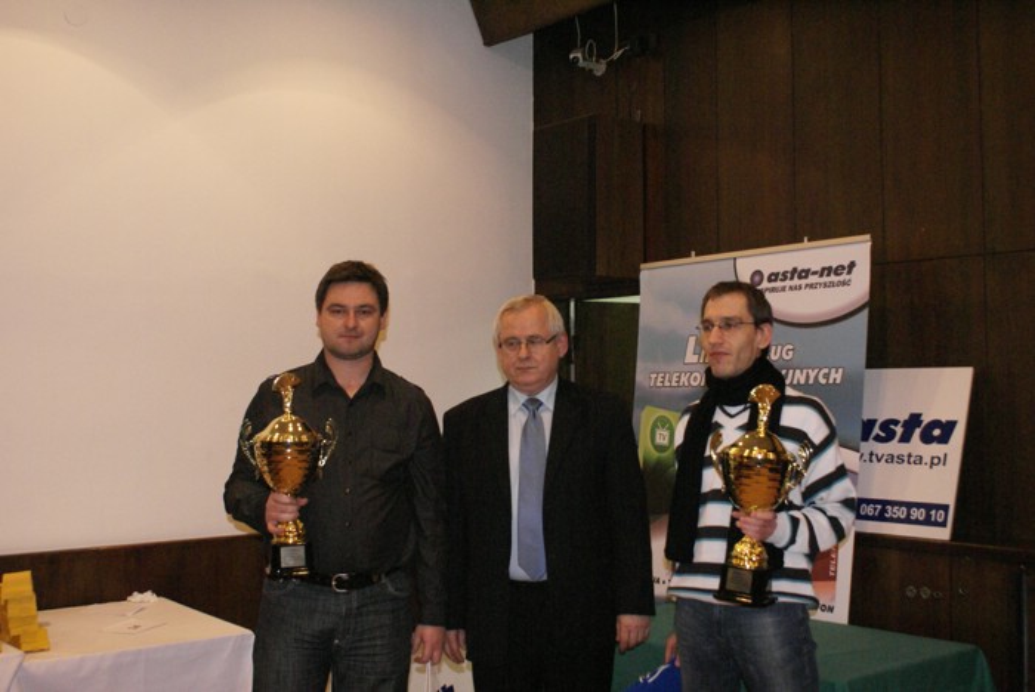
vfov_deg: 34.3
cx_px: 518
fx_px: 1122
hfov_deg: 49.5
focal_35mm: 39
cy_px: 346
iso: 1600
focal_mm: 26
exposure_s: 1/40
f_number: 4.5
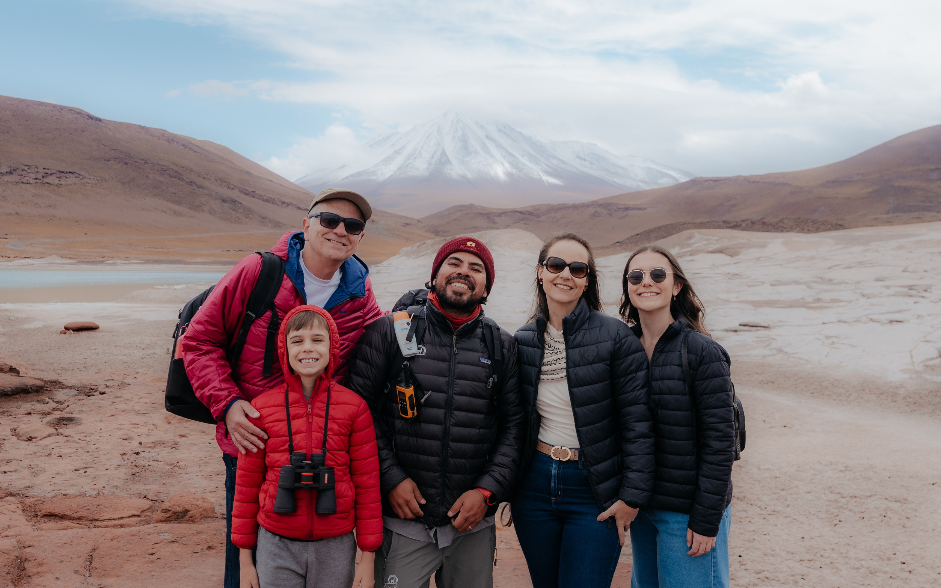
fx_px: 1077
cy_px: 291
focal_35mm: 42
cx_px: 506
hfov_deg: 47.2
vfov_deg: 30.5
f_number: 4.5
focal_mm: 24
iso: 125
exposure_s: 1/800
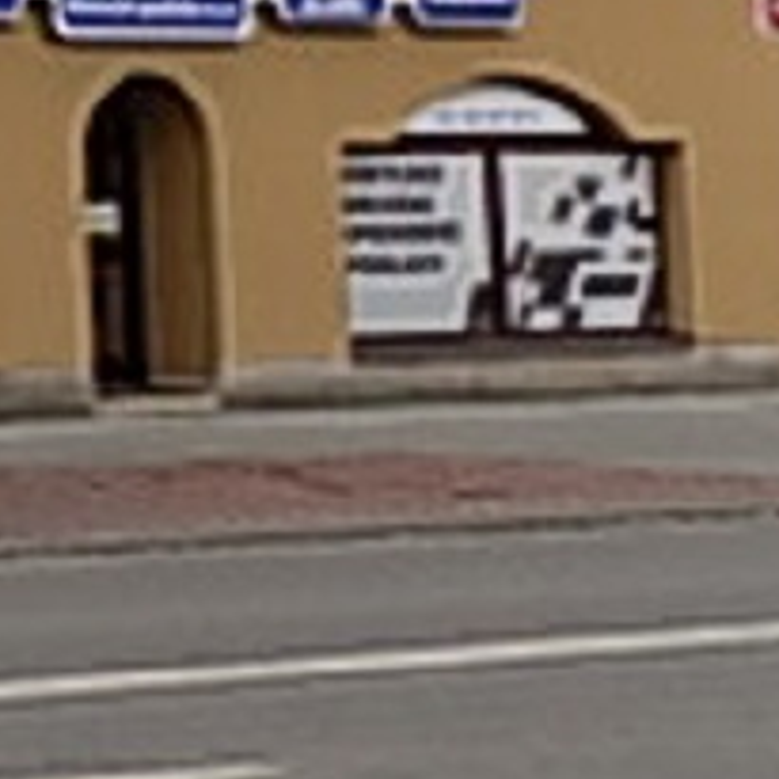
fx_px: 3030
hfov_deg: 11.3
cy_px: -103
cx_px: -1277
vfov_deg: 14.3
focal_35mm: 119
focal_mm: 4
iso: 80
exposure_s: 1/200
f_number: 3.1
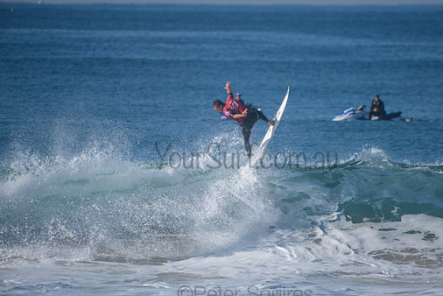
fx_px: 7055
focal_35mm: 573
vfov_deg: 2.4
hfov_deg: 3.6
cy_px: 148
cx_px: 245
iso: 180
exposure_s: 1/2000
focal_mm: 500
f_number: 5.6
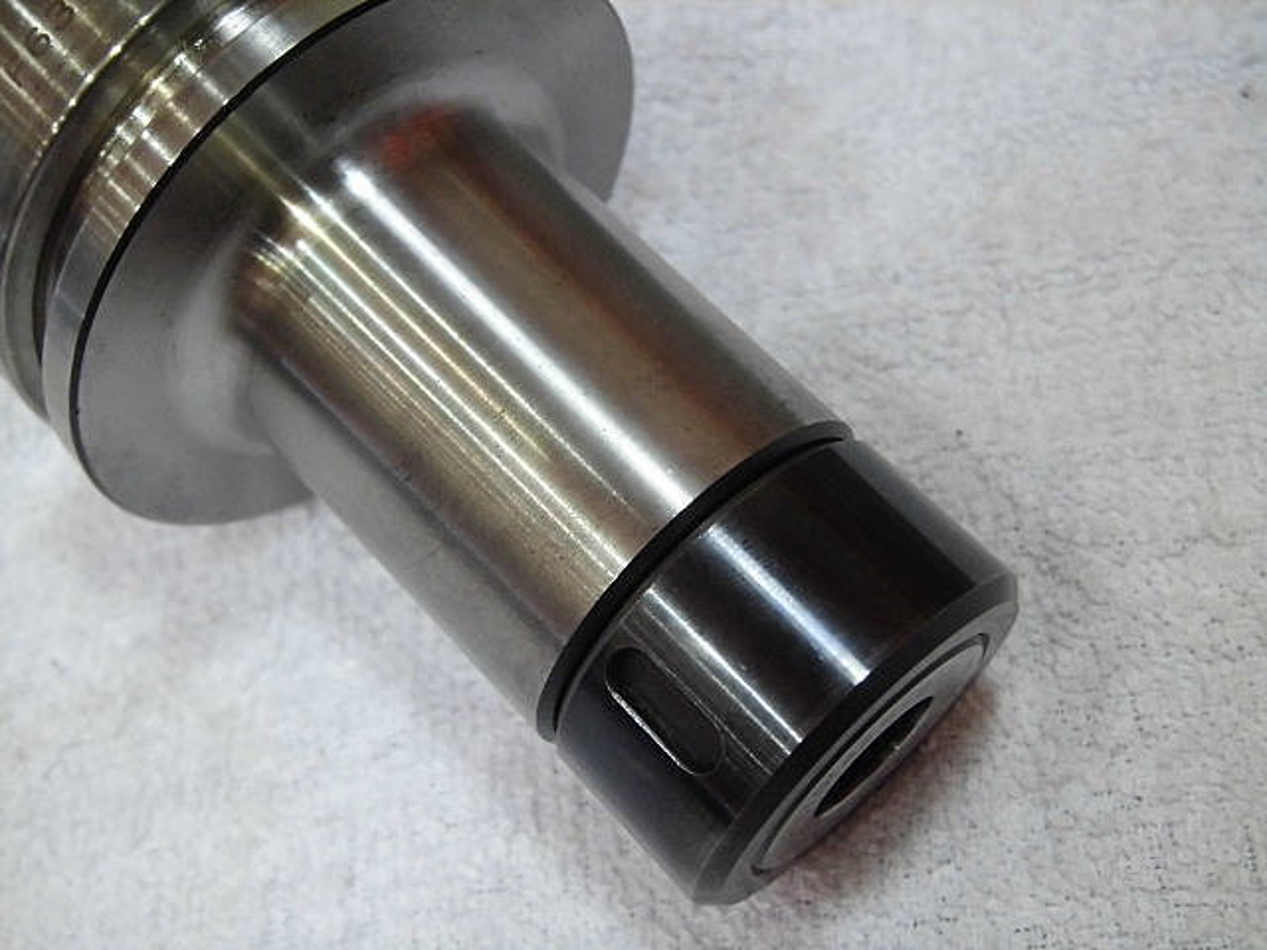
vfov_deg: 30.9
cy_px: 475
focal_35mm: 47
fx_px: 1720
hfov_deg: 40.4
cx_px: 634
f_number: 3.4
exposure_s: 1/30
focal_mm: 8.3
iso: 400
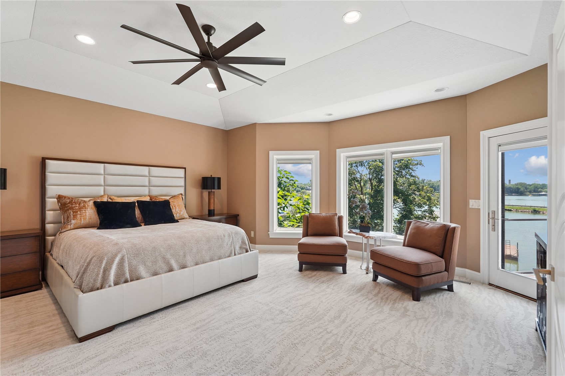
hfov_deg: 96.7
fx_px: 251
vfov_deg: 73.7
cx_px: 282
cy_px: 188
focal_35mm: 16
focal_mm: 16
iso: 400
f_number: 9
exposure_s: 1/30
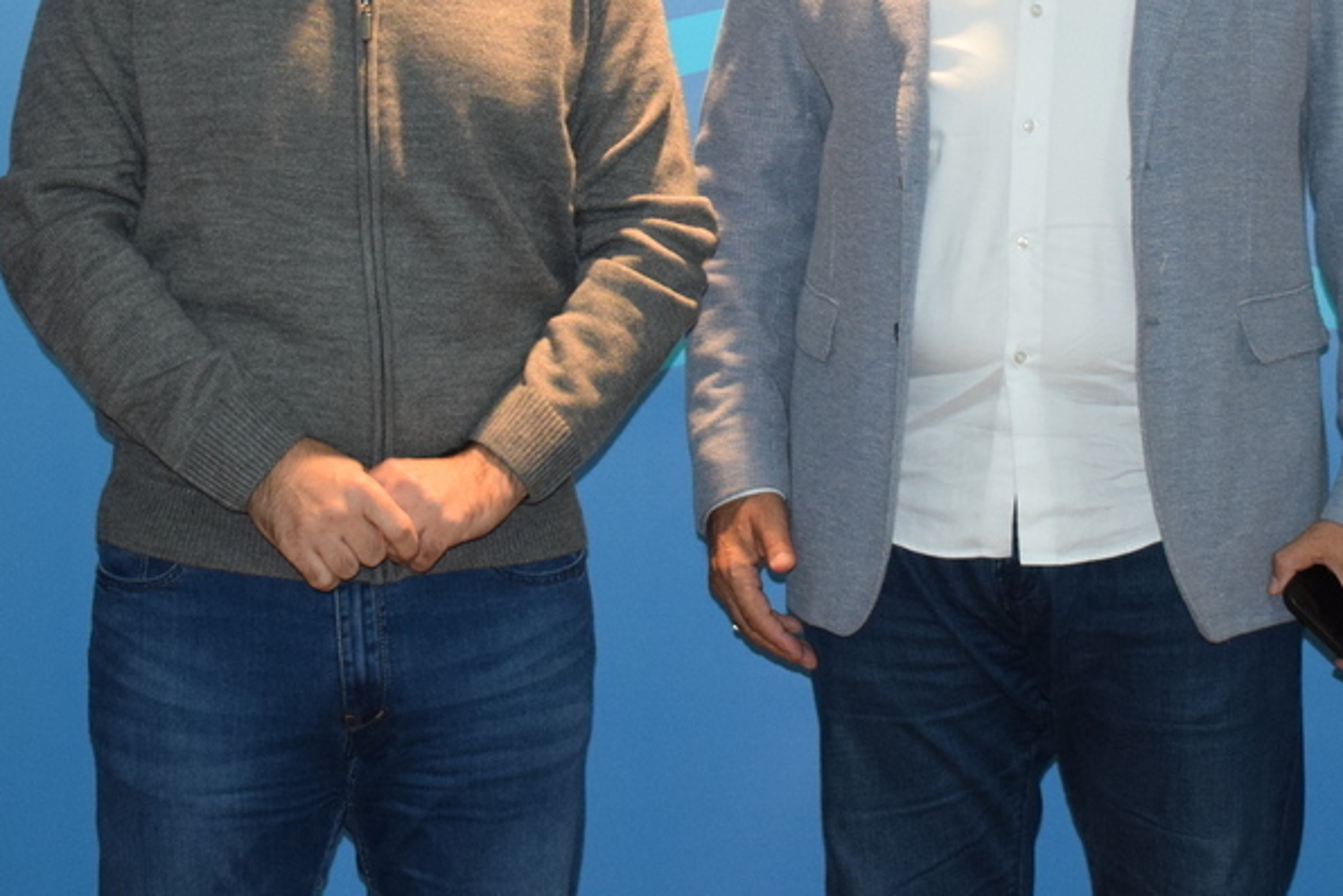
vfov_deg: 11.6
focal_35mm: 117
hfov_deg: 17.4
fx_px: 4375
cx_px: 772
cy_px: 93
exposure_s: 1/60
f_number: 4.2
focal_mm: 31
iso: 1400
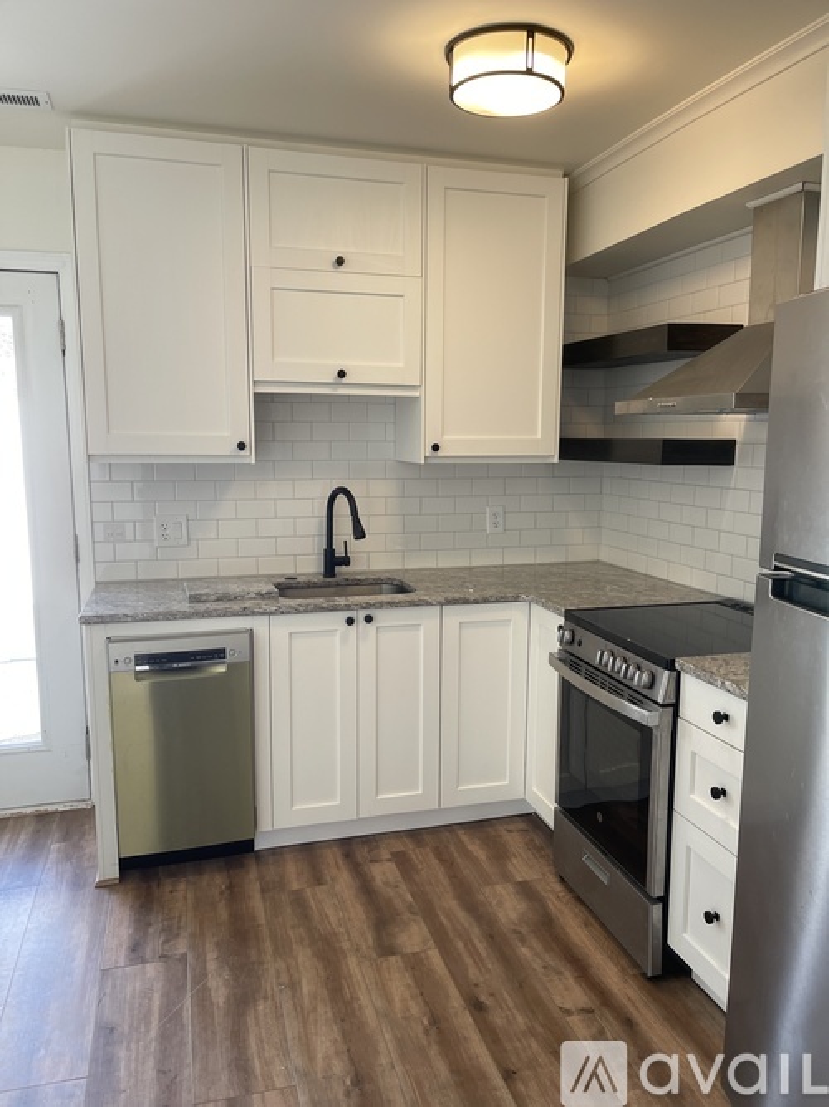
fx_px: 799
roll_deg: +0.4
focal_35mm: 25
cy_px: 554
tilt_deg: -9.0
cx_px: 414
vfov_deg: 69.4
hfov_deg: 54.9
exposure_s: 1/60
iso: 80
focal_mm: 5.1
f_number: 1.6
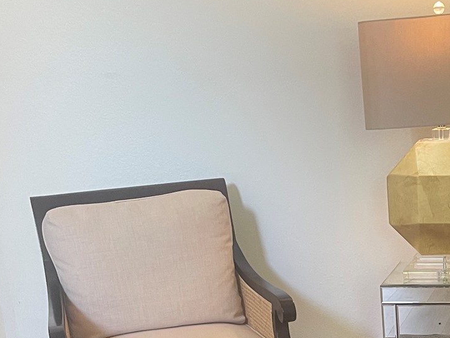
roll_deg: +4.5
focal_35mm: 71
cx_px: 403
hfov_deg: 26.5
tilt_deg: -23.7
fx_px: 923
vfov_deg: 19.3
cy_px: 431
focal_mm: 5.1
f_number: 1.6
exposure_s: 1/60
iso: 250
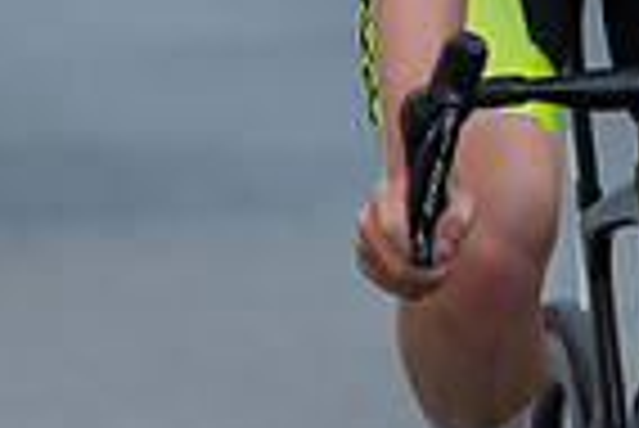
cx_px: 423
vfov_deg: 1.7
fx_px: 14428
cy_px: -355
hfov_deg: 2.5
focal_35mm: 812
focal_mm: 149
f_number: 4
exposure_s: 1/640
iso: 1000
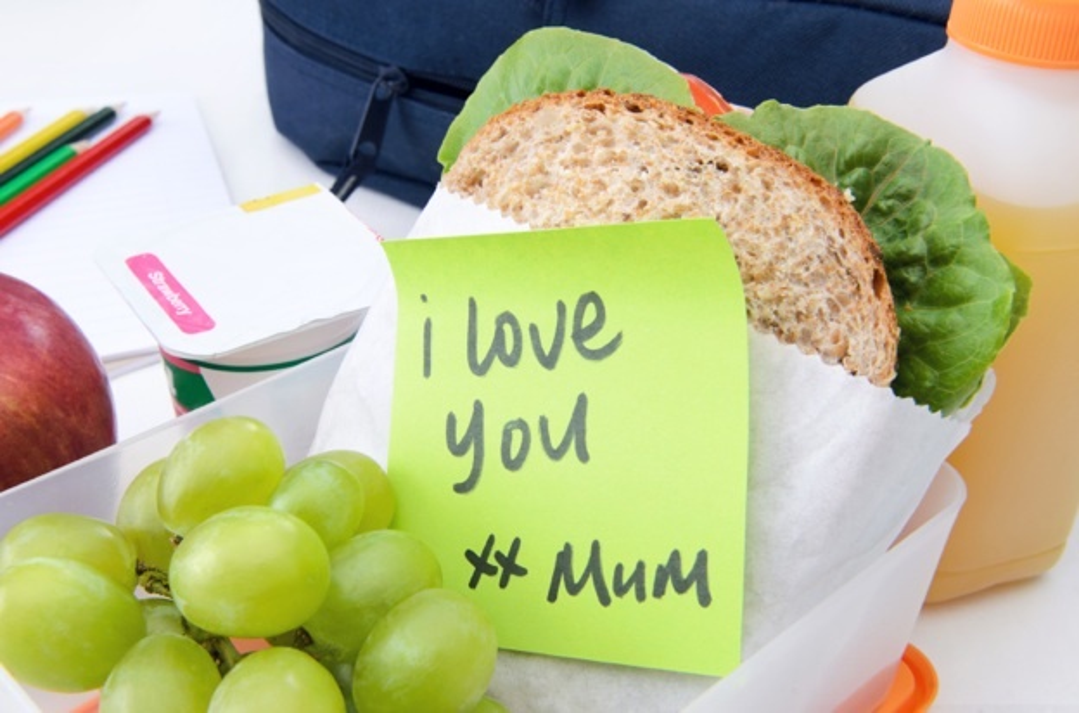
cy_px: 356
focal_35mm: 44
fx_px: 1300
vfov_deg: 30.7
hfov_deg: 45.1
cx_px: 540
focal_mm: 29
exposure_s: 1/160
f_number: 13
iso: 200
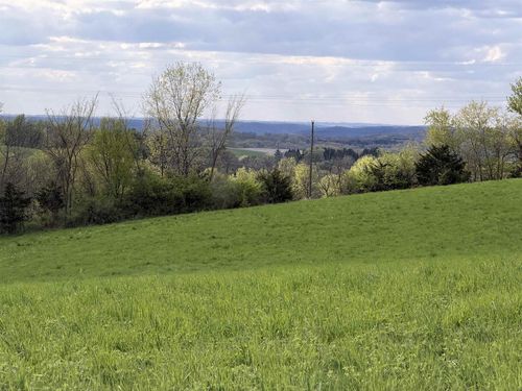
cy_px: 196
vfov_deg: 14.8
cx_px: 261
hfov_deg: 19.6
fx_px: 1508
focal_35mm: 100
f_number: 2.8
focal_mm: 16.89
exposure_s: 1/638
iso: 32
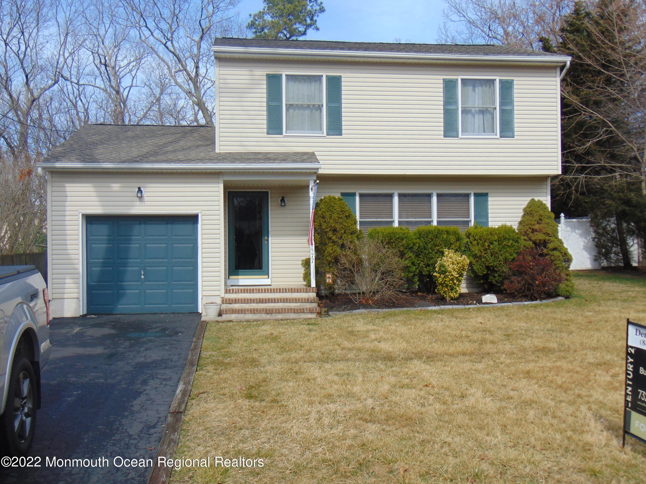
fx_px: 728
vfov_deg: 36.8
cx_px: 323
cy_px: 242
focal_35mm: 39
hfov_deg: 47.9
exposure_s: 1/800
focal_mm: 6.9
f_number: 3.3
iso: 80
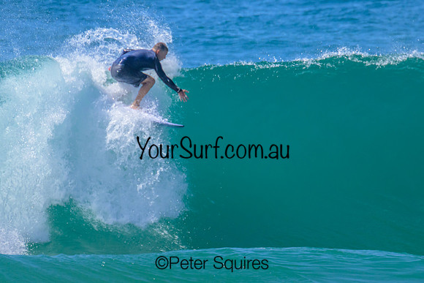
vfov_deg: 1.3
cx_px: 211
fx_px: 12946
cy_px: 95
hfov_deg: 1.9
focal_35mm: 1099
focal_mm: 800
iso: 1250
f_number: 11
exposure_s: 1/2000
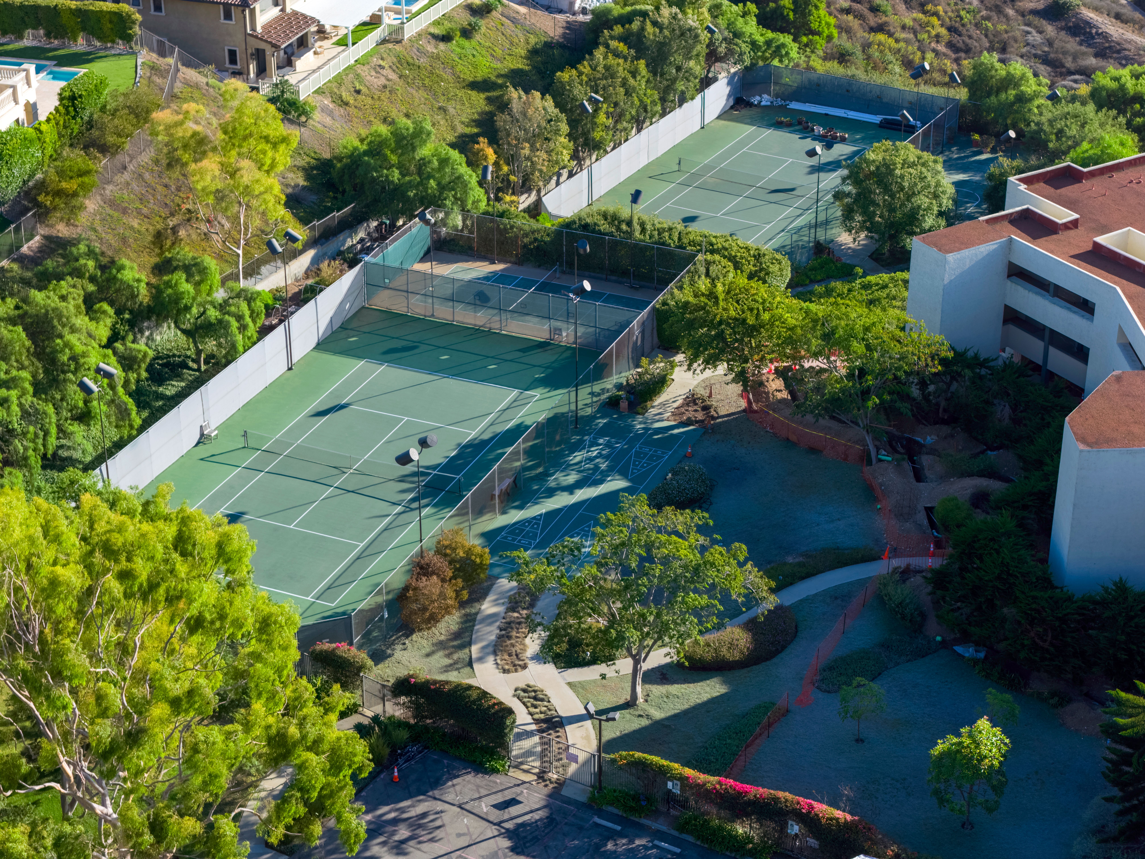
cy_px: 430
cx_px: 572
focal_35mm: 70
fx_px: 2315
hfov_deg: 27.8
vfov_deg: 21.0
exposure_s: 1/25
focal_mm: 19.35
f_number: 2.8
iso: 100
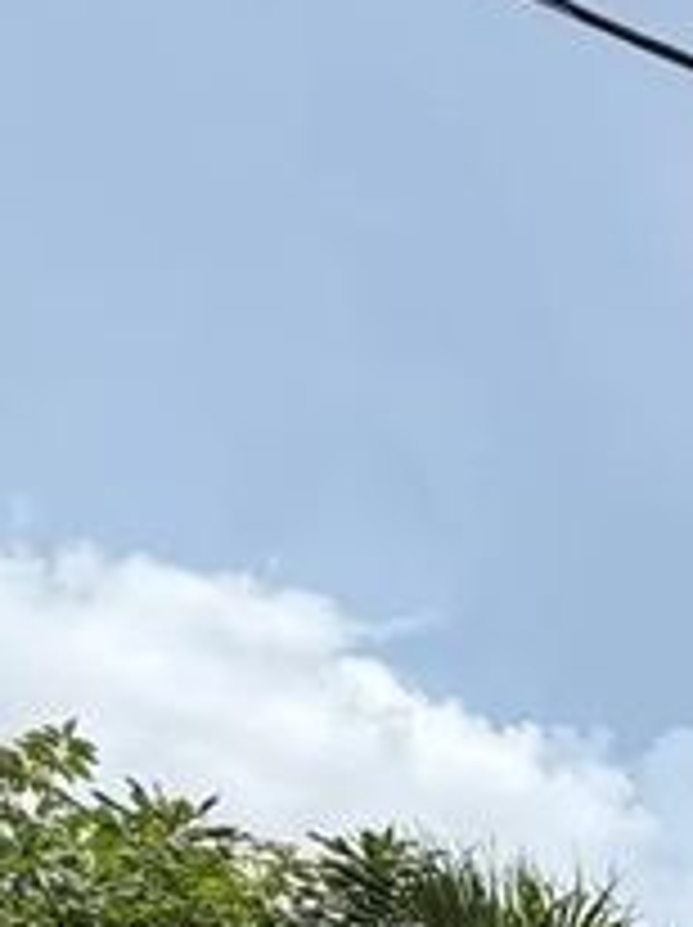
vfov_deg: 26.1
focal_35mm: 58
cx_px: 1184
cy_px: 1325
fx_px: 1551
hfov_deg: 19.8
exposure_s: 1/1033
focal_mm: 2.22
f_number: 2.2
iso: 20
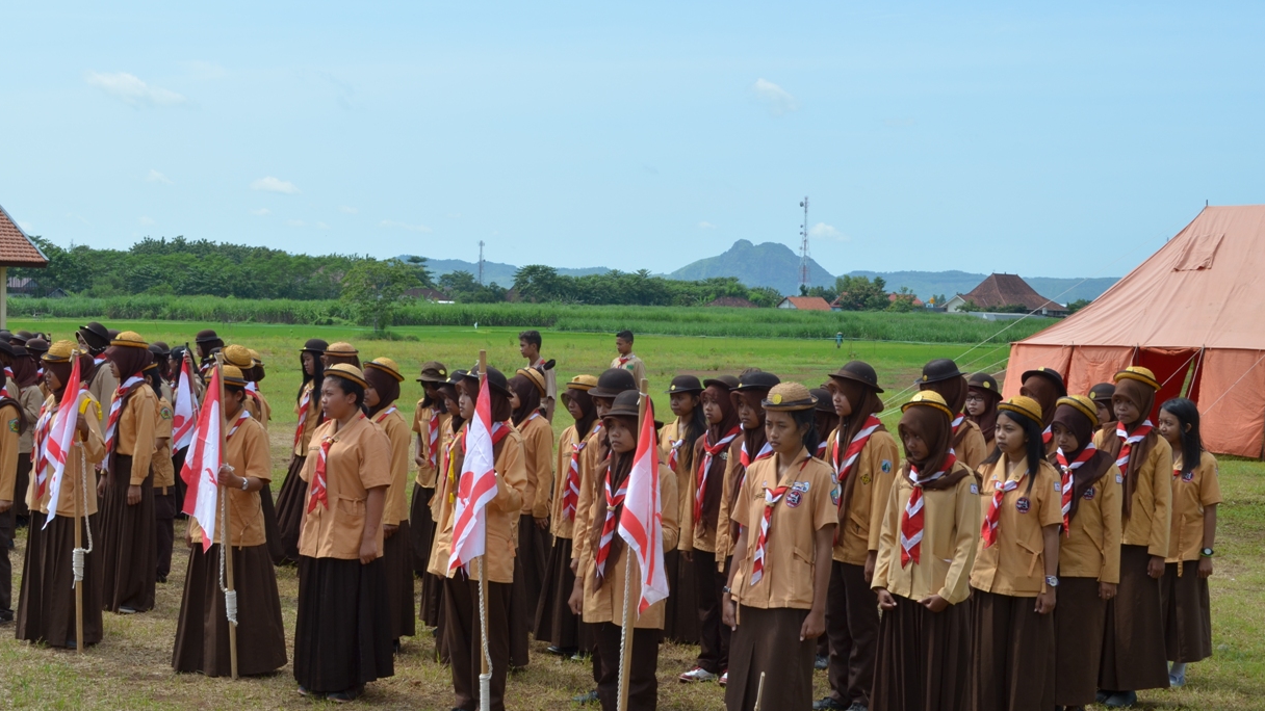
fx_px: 1811
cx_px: 640
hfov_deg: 38.5
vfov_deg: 22.2
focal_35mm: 54
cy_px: 414
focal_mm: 34
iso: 200
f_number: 11
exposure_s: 1/200
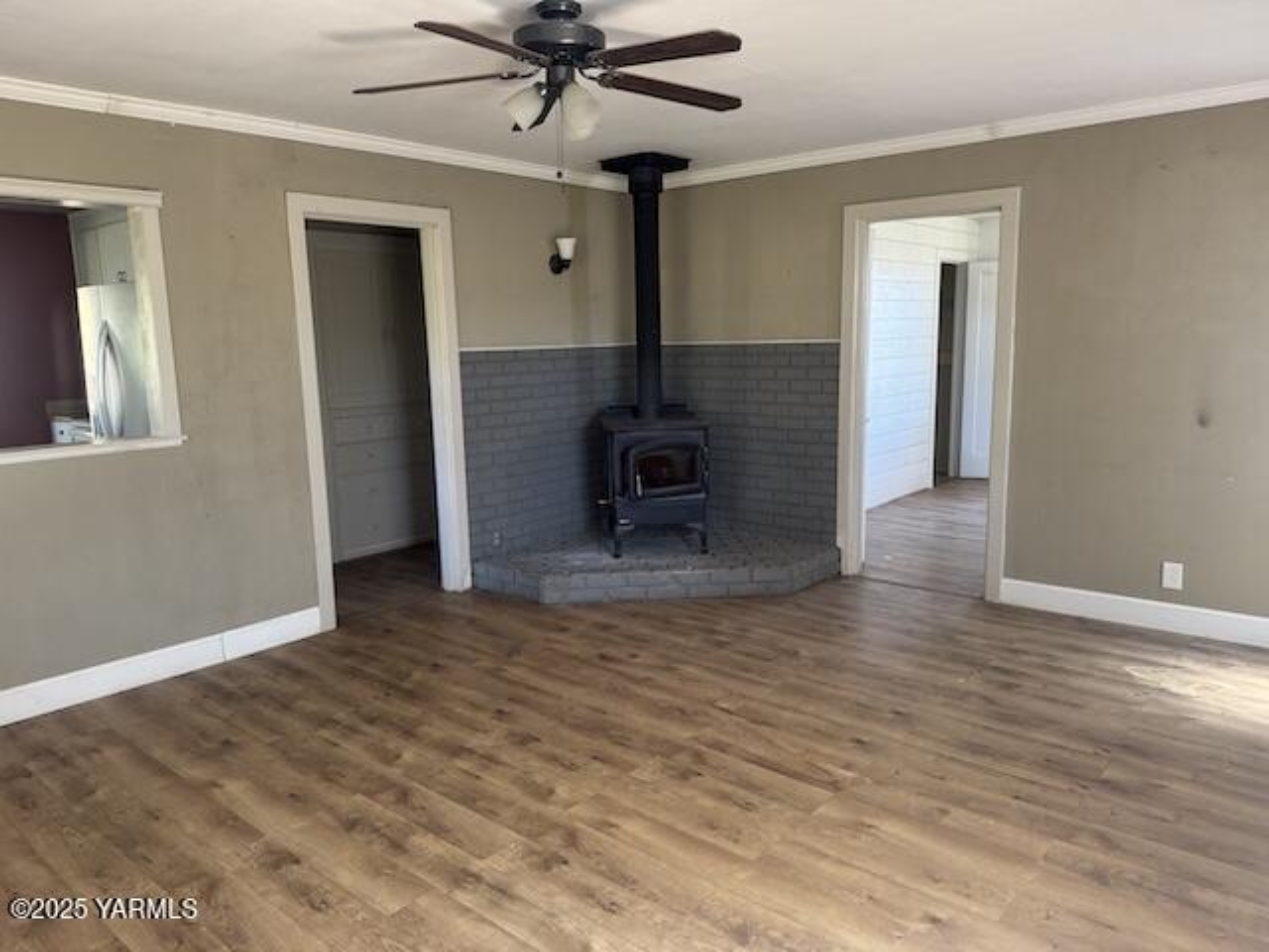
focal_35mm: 24
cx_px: 634
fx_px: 880
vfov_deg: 56.8
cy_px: 476
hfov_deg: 71.6
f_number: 1.78
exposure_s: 1/106
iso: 200
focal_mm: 6.76
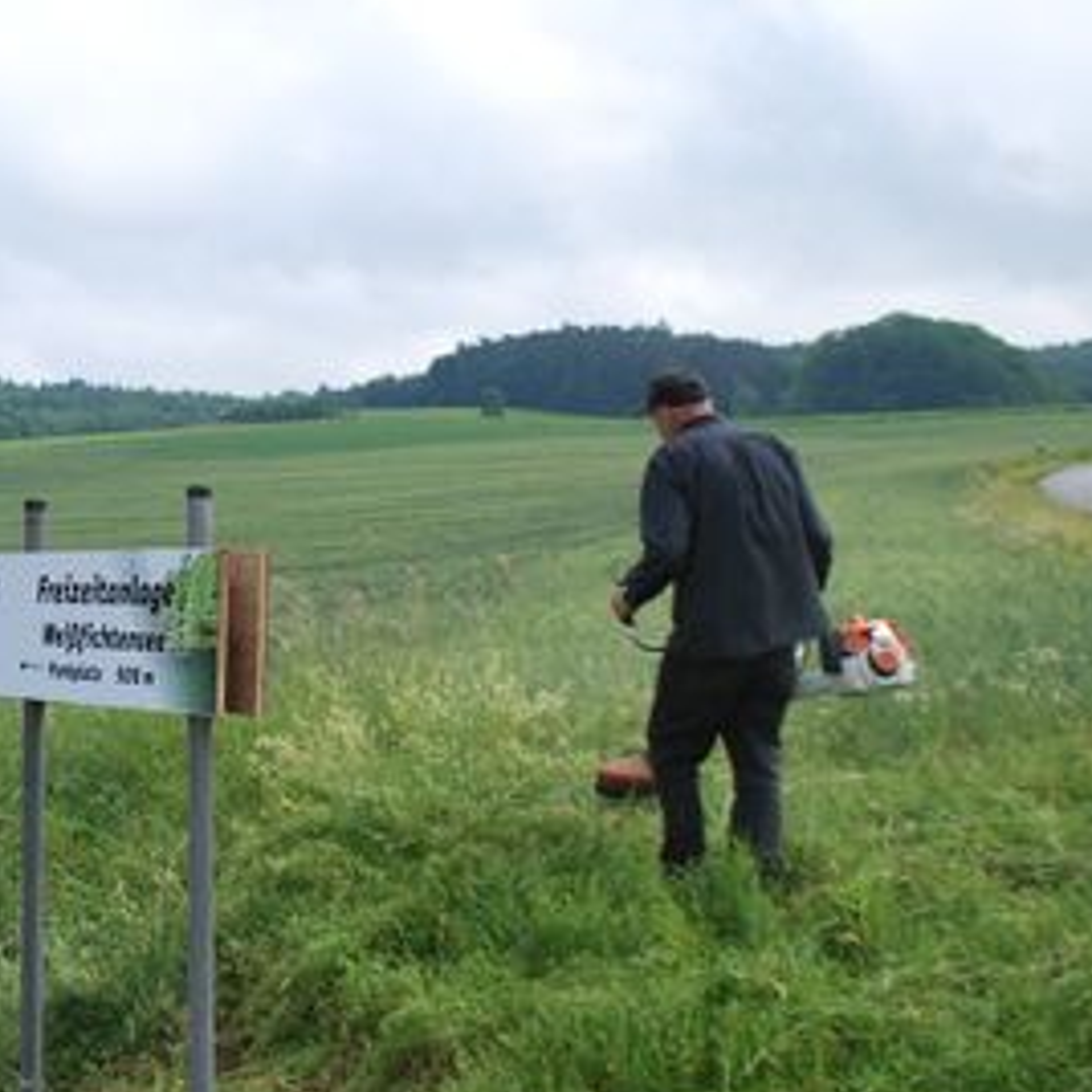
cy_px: 652
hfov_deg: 29.5
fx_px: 2034
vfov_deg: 30.0
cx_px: 265
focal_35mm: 57
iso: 140
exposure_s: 1/1000
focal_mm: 20
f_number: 4
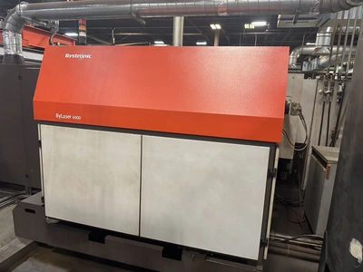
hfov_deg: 71.6
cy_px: 136
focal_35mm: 24
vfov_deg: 56.8
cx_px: 182
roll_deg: -2.7
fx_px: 252
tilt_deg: -11.0
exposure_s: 1/60
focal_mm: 6.86
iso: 500
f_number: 1.78
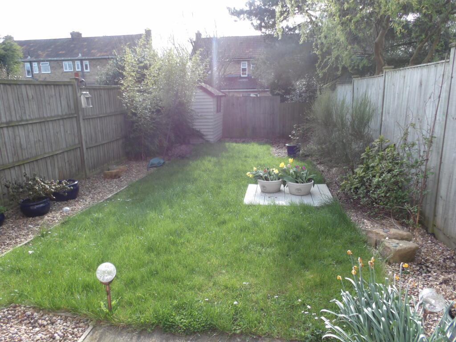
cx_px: 228
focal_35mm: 24
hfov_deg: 71.6
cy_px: 171
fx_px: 316
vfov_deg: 56.8
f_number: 4.1
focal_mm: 4.3
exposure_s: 1/162
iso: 100
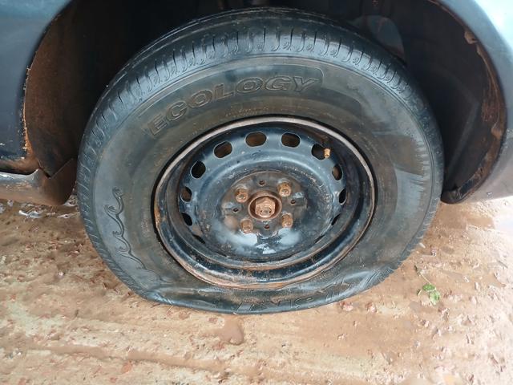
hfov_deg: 67.3
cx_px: 256
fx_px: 385
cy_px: 192
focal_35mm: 26
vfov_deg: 53.1
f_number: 1.8
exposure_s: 1/50
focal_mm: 3.98
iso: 250
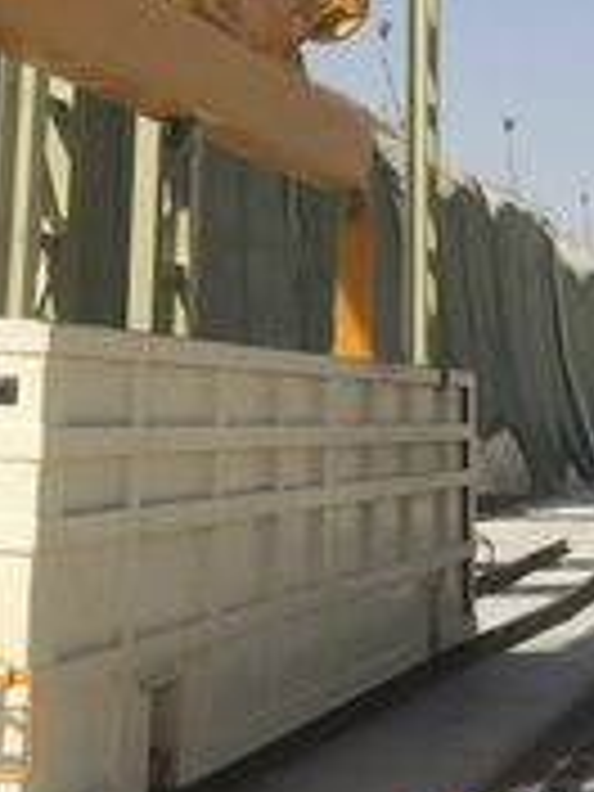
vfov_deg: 21.7
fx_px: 1945
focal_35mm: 85
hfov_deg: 17.3
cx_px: 227
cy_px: -108
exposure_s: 1/3165
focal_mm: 4.12
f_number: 2.2
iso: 40
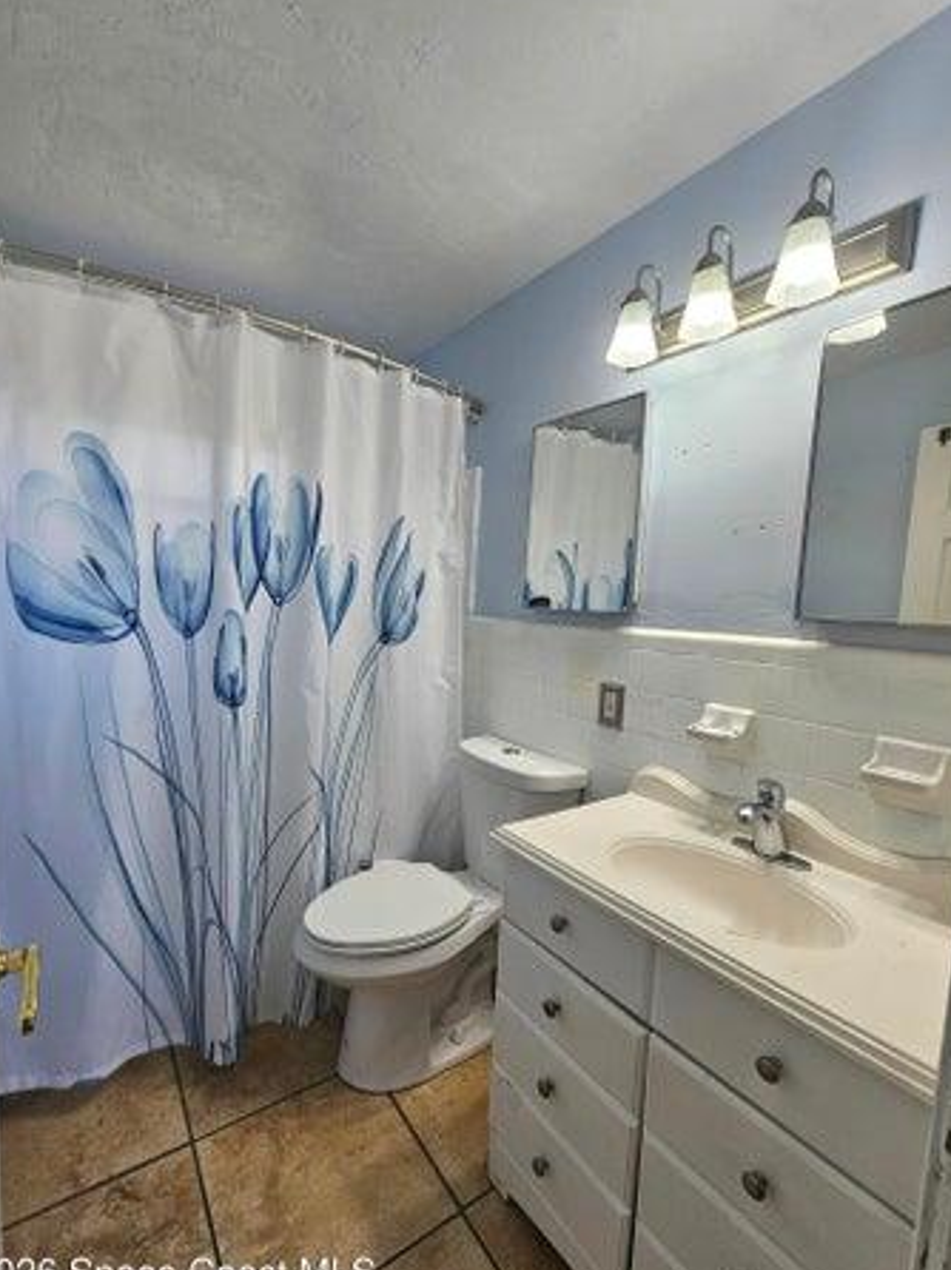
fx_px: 513
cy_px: 652
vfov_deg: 102.1
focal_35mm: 14
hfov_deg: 85.6
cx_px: 453
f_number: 2.2
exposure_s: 1/60.2
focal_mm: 2.2
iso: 64
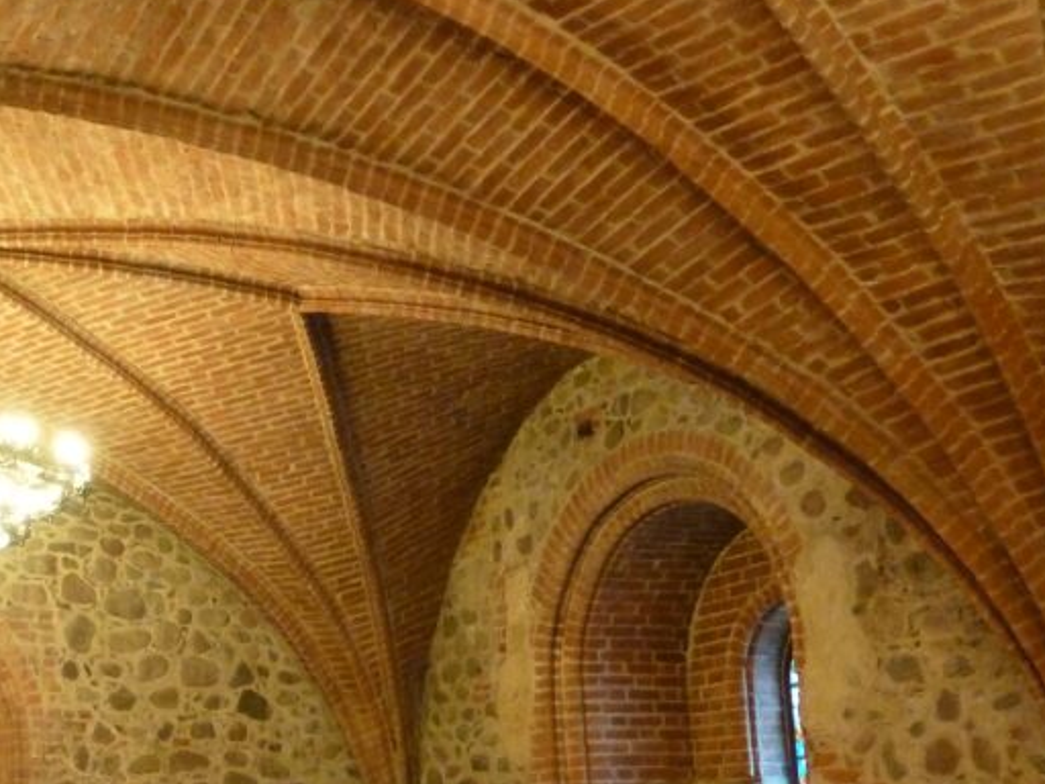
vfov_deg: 29.6
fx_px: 1449
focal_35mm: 48
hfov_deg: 37.4
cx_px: 127
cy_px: 627
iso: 400
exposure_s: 1/8
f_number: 3.3
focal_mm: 4.3
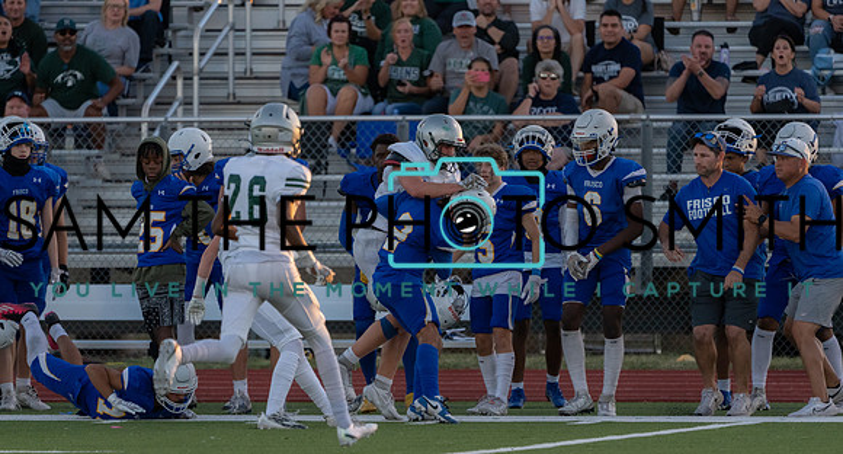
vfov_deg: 2.7
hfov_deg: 4.9
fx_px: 9778
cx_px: 421
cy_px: 281
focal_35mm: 442
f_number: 5.6
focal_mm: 400
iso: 2500
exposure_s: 1/1250
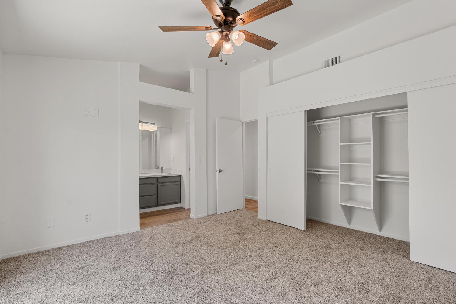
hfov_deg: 96.7
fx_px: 203
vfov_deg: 73.7
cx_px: 228
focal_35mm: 16
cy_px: 152
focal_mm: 16
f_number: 6.3
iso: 500
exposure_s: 1/20
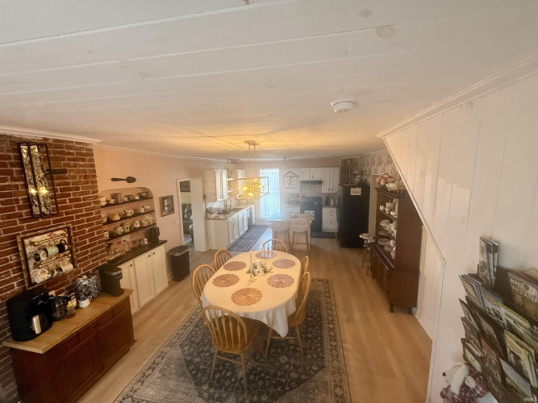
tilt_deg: -7.9
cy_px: 202
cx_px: 269
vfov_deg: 85.7
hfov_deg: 102.1
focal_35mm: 14
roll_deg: +1.2
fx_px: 218
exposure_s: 1/120
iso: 400
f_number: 2.2
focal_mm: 2.22
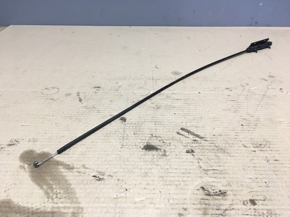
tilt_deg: -34.0
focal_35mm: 29
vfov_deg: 48.2
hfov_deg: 61.7
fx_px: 243
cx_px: 145
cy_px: 108
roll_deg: -1.2
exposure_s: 1/33
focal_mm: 4.15
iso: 50
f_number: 2.2
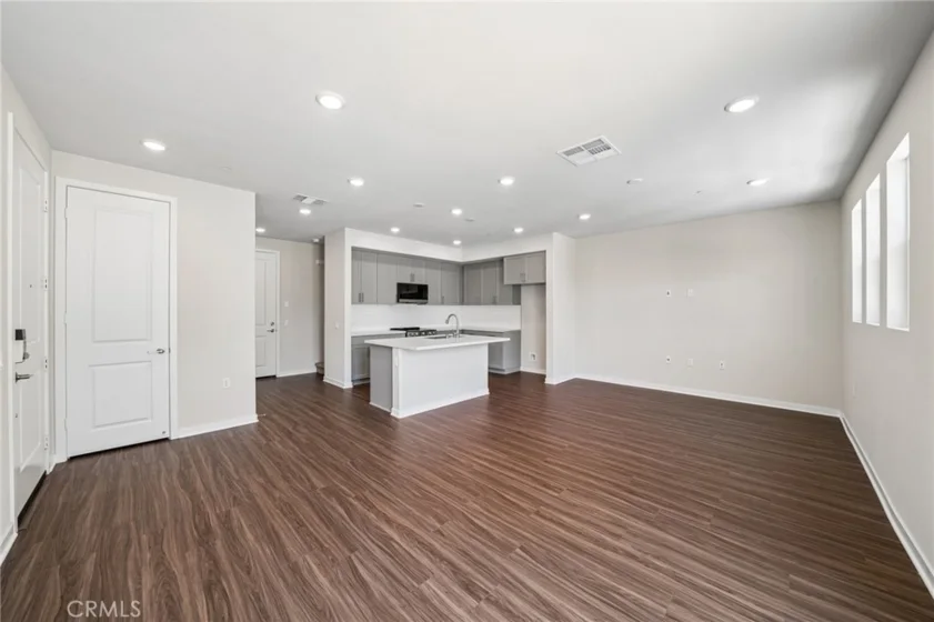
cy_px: 311
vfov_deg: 90.0
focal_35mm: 12
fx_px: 311
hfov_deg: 112.6
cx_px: 467
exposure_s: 1/25
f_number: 9
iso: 400
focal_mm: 12
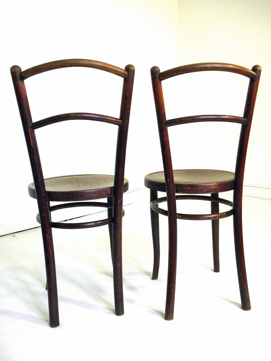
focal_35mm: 30
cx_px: 136
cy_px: 180
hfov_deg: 46.8
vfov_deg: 60.0
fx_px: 313
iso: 160
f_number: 3.6
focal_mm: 5.5
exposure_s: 1/30
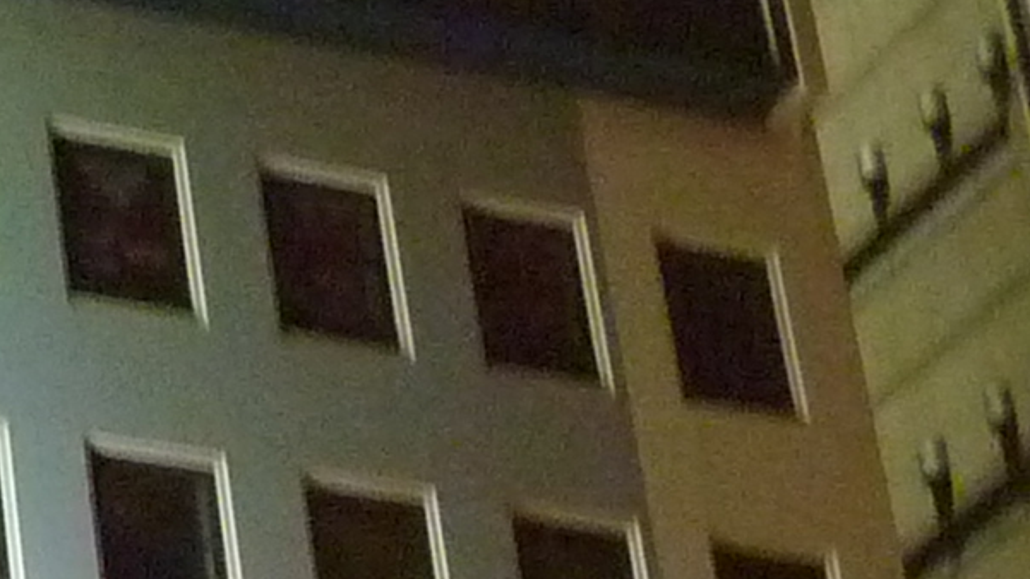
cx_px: -290
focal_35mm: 167
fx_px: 4561
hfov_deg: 12.5
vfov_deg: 7.2
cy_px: 743
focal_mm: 4.1
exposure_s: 1/8
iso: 500
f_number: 3.3
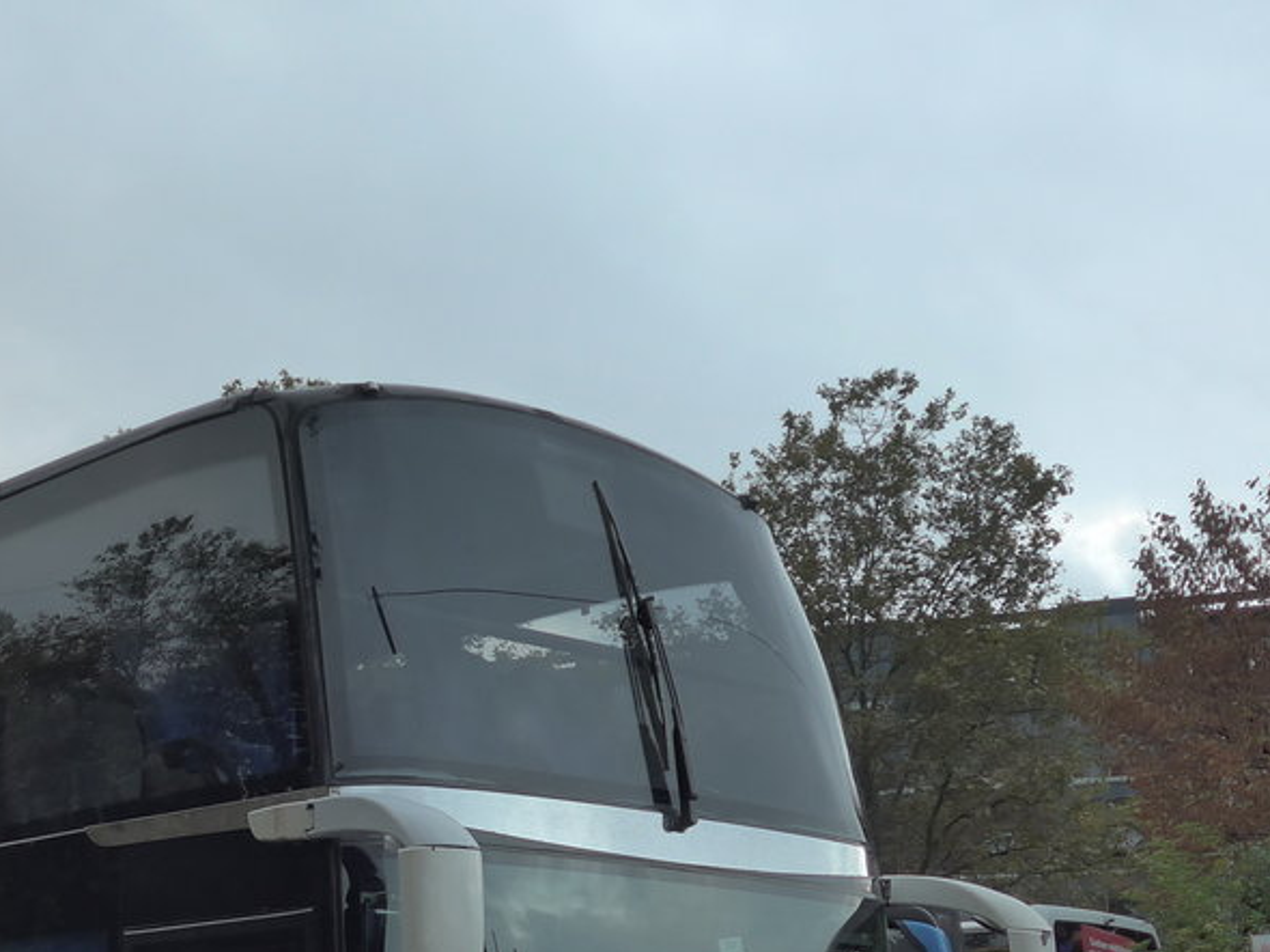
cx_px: 237
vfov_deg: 24.2
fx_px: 2164
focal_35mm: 59
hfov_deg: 31.8
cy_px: 829
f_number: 2
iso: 160
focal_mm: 6
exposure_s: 1/100
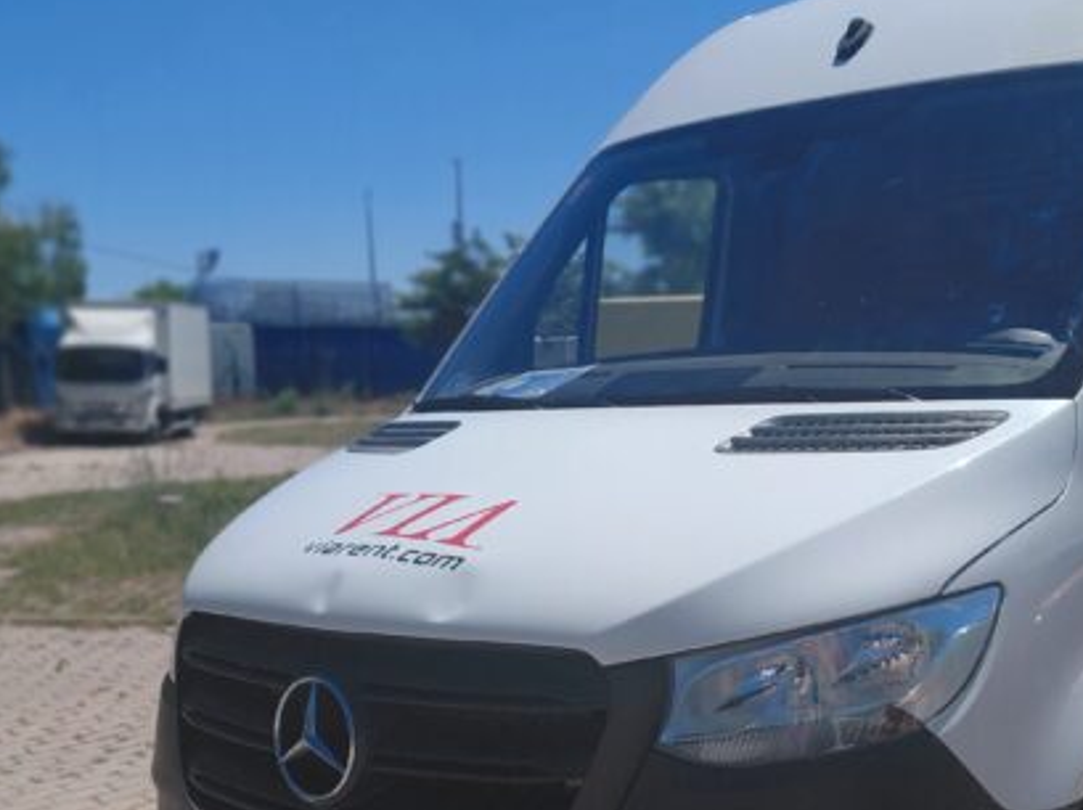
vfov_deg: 30.6
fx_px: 1469
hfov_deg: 39.9
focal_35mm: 47
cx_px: 733
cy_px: 535
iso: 64
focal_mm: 4.69
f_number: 1.8
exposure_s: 1/5285
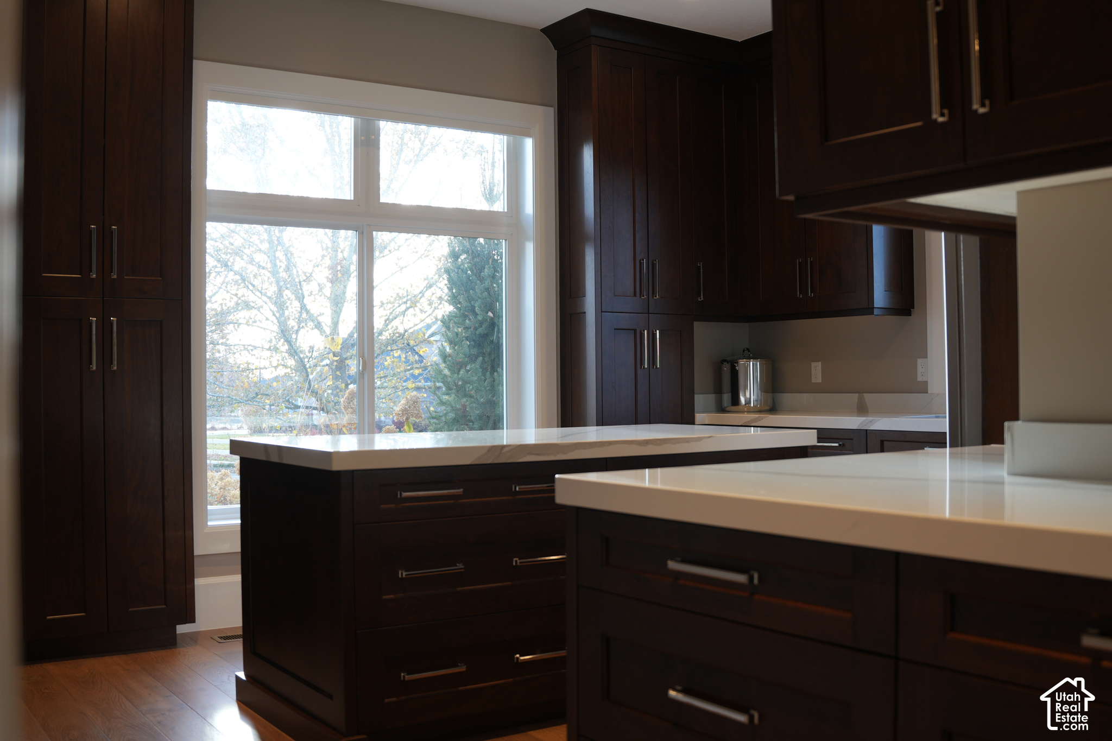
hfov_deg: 53.1
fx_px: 1112
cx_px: 556
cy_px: 370
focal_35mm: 36
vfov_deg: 36.9
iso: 100
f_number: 2.8
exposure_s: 1/50
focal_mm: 24
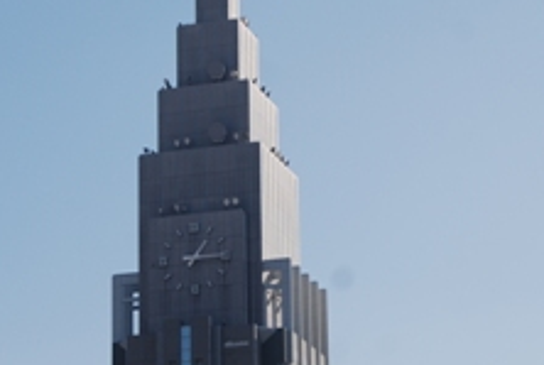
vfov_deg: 7.6
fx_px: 2756
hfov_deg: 11.3
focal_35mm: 182
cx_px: 174
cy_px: 134
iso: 100
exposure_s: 1/640
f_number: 6.3
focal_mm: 60
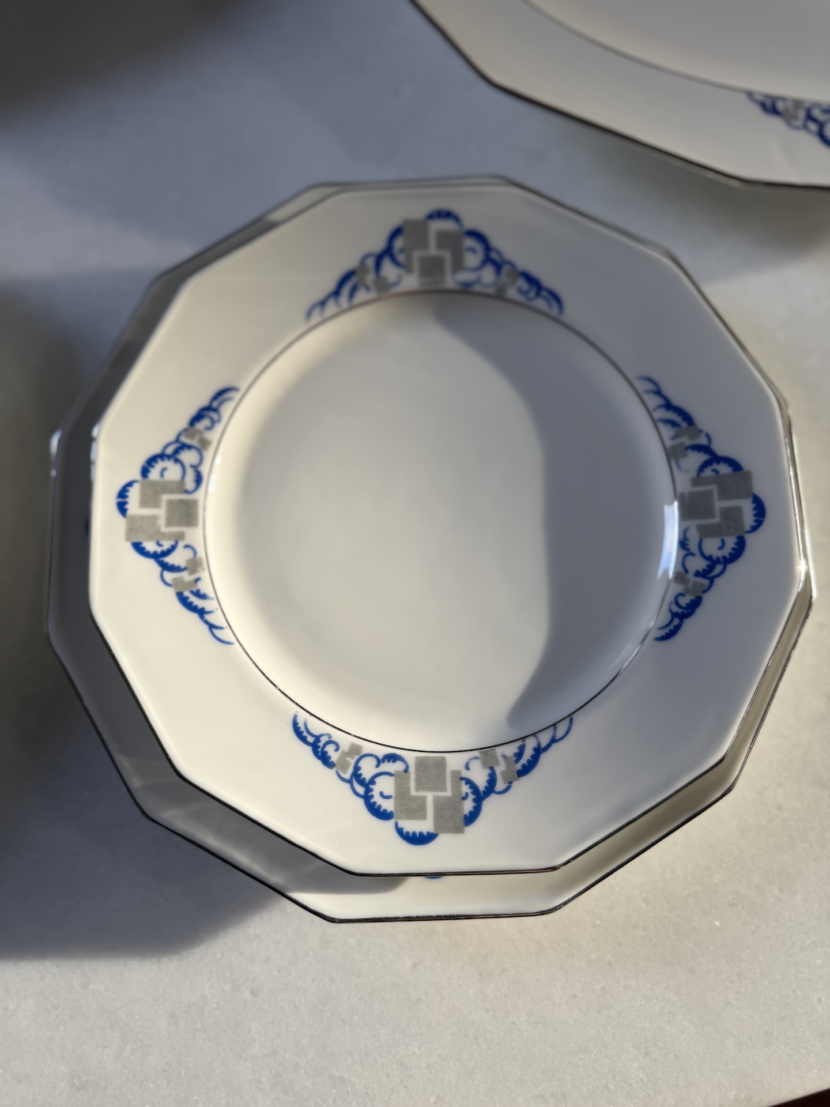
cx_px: 415
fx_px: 767
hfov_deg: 56.8
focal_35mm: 24
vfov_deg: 71.6
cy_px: 554
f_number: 1.78
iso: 80
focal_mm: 6.76
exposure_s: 1/121
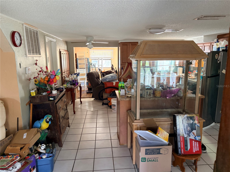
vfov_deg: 53.1
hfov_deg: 67.3
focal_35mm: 26
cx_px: 115
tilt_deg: -8.6
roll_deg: +0.5
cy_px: 86
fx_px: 173
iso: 320
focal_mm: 5.96
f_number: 1.6
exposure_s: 1/60
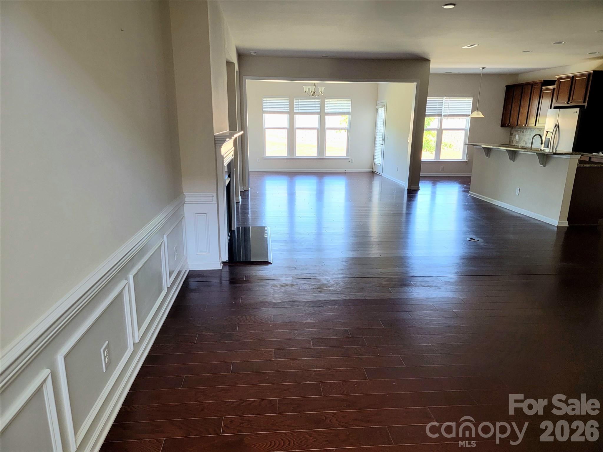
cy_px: 226
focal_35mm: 24
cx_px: 302
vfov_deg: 56.8
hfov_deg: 71.6
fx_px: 418
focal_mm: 6.7
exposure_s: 1/120
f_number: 1.8
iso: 250
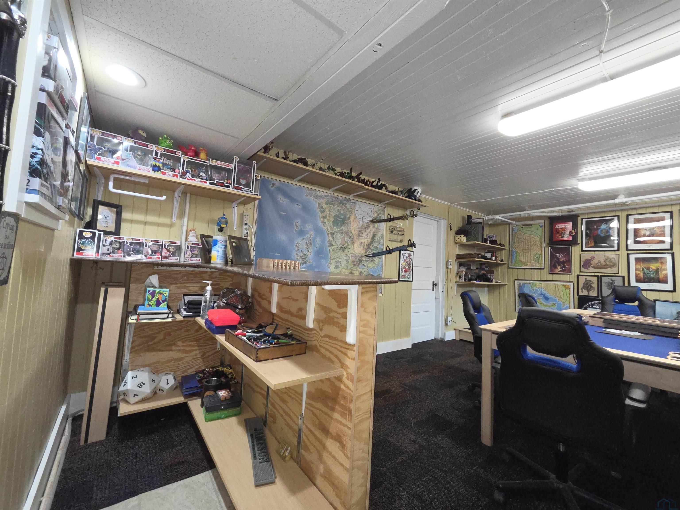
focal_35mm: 13
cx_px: 340
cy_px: 255
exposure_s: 1/60
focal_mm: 2.2
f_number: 2.2
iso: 400
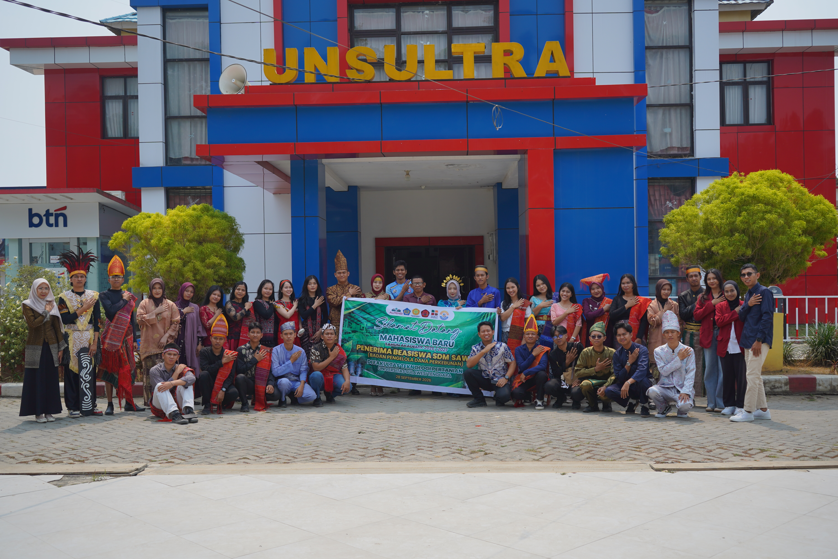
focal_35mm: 36
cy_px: 280
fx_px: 838
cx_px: 419
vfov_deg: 36.9
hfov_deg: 53.1
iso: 100
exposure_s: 1/1000
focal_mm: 36
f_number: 5
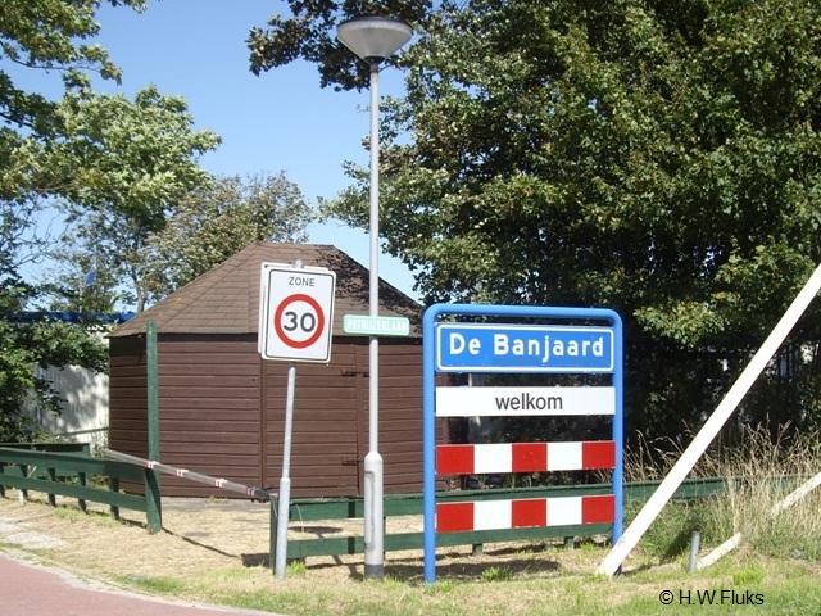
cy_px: 308
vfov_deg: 37.7
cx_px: 410
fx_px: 901
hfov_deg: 49.0
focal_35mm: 38
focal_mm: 7.9
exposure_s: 1/800
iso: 64
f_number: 2.8
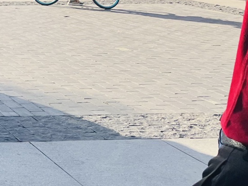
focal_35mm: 94
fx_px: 674
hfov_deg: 17.3
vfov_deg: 15.7
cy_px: 65
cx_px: -190
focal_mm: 5.1
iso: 50
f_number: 1.6
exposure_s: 1/1066
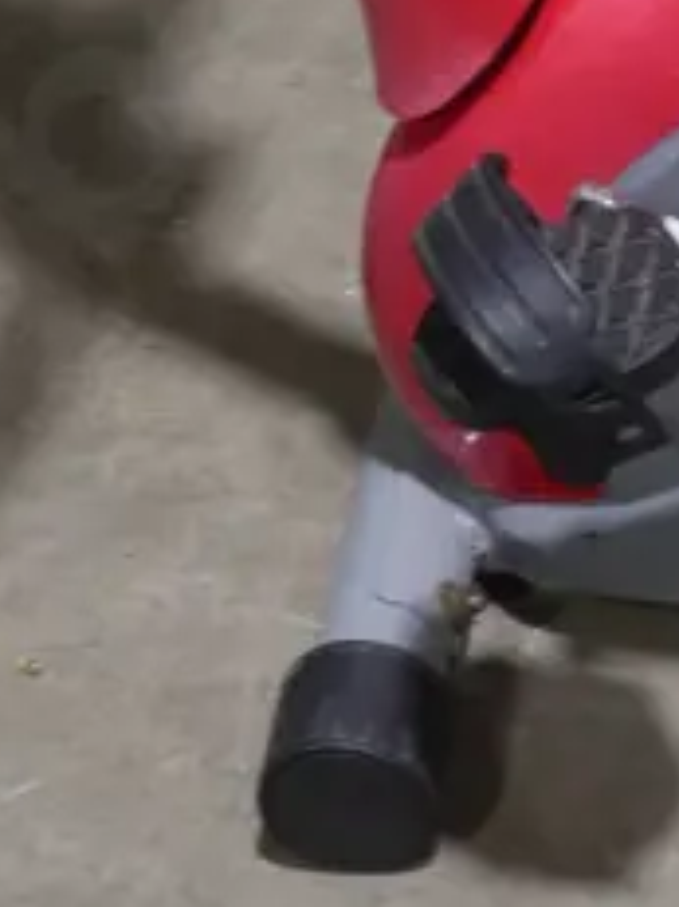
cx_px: 691
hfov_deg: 9.7
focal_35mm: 151
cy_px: -648
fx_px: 3953
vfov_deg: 12.2
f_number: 4
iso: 250
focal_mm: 17
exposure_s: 1/60
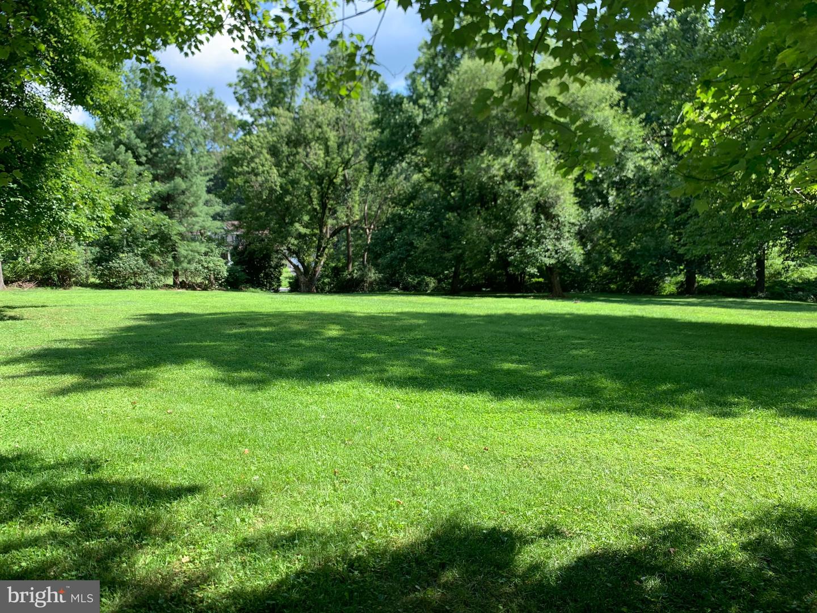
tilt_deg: -5.0
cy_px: 306
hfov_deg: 67.3
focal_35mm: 26
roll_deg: -0.8
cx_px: 408
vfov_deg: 53.1
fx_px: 614
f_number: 1.8
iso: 25
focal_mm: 4.25
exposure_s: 1/474
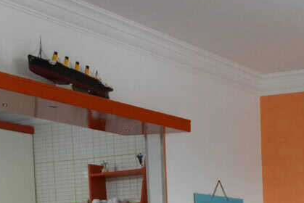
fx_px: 701
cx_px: 477
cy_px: 313
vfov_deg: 15.1
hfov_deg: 20.4
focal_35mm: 83
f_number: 3.5
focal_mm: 17
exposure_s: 1/160
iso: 1600
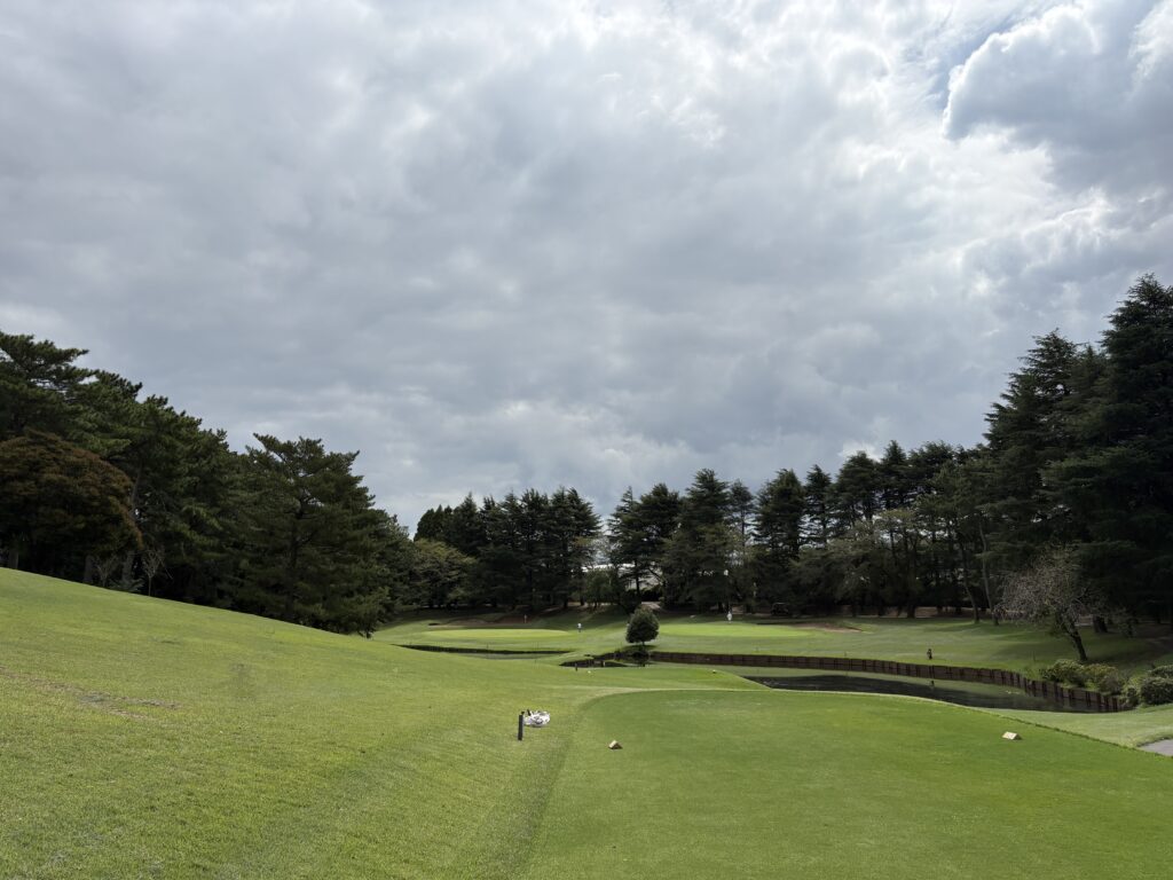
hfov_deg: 67.3
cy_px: 440
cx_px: 586
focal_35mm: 26
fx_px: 881
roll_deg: +0.9
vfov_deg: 53.1
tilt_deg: +10.2
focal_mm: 5.96
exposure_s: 1/10101
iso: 50
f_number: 1.6
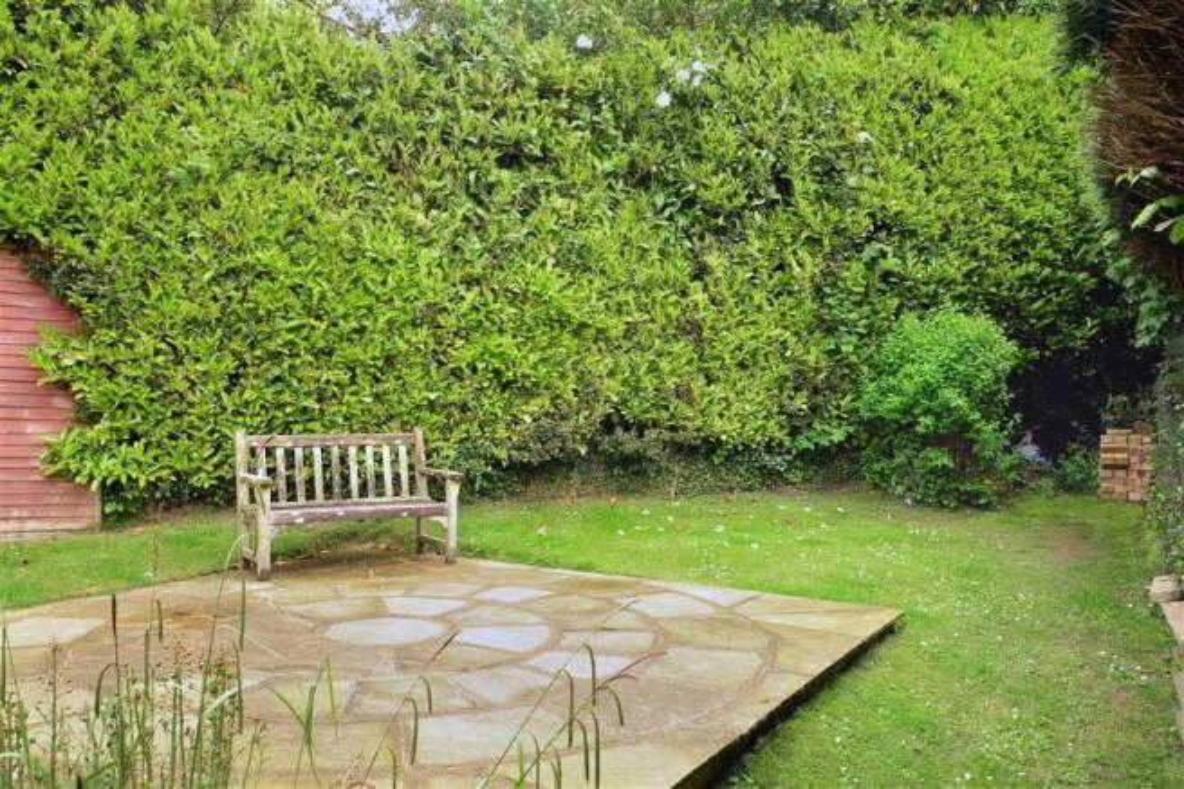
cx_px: 592
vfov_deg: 43.6
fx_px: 986
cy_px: 394
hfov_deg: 61.9
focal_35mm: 30
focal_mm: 20
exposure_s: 1/25
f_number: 7.1
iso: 200
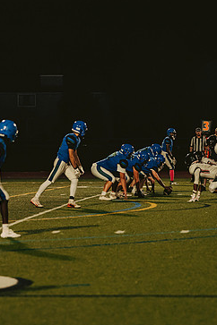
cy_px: 168
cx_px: 116
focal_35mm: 195
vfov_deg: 10.5
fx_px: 1763
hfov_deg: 7.0
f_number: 2.8
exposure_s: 1/1000
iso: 2500
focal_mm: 122
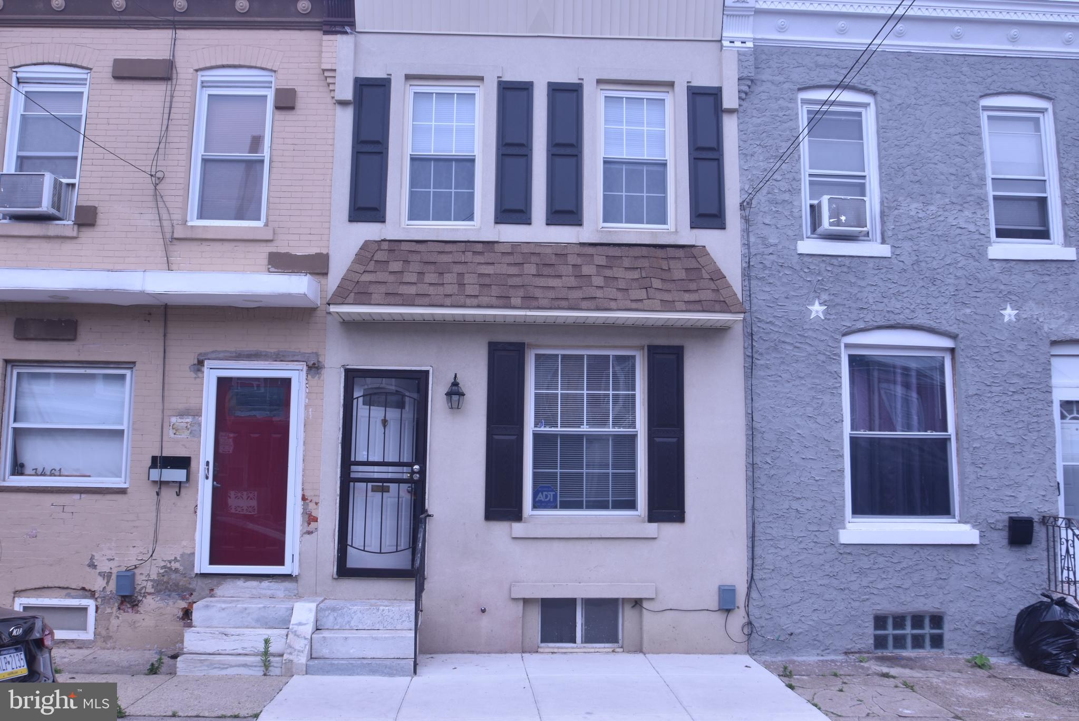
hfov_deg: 61.9
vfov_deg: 43.7
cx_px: 540
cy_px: 360
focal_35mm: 30
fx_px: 900
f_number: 13
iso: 180
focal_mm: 20
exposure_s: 1/30
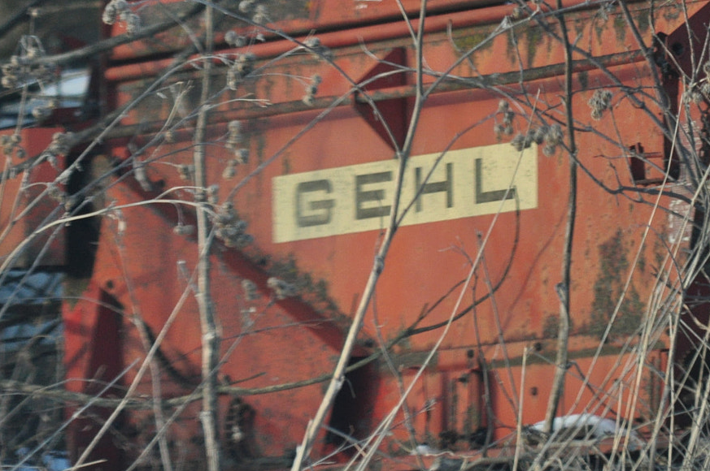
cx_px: 266
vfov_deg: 2.5
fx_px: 10835
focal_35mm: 550
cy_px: 178
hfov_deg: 3.8
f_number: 5.6
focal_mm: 200
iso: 800
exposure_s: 1/250
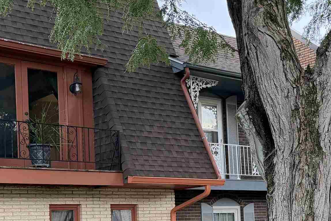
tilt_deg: +3.4
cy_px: 188
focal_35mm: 67
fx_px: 616
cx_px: 157
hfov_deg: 30.1
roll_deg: +2.8
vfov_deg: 20.0
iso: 200
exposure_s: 1/108
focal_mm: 6.76
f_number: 1.78
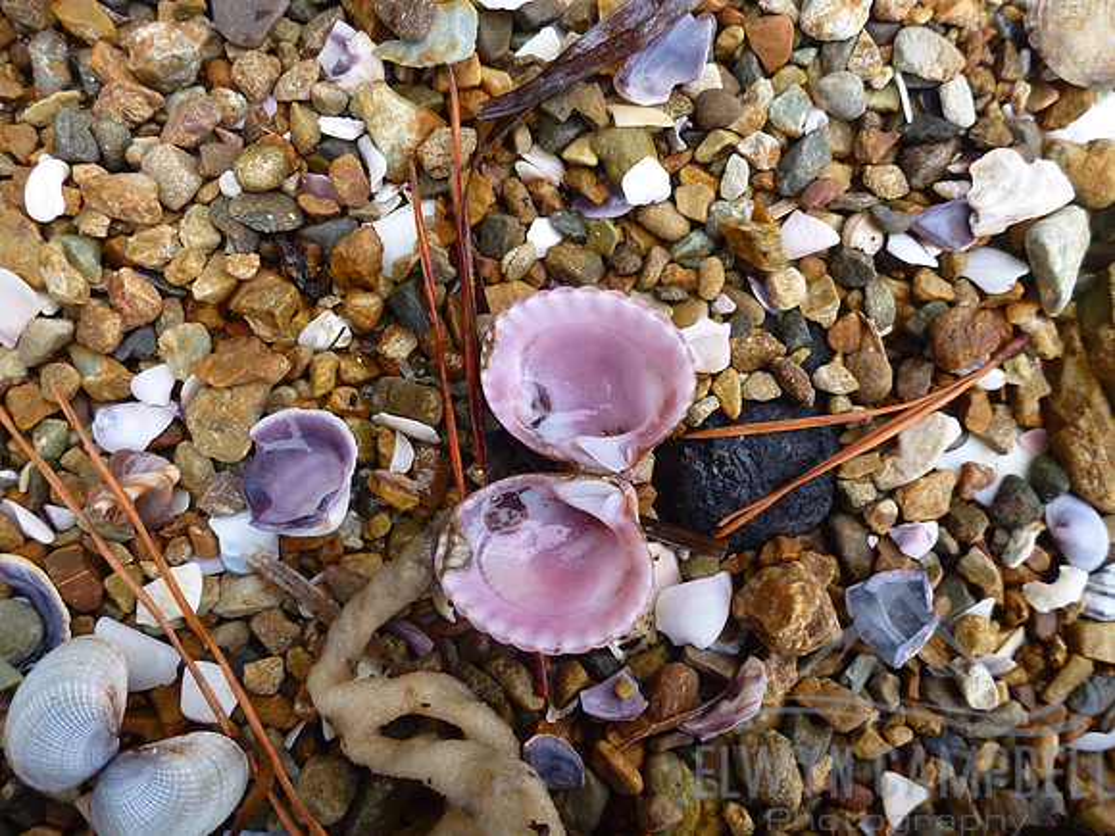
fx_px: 902
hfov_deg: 63.4
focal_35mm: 28
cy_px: 418
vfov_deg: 49.7
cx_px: 558
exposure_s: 1/250
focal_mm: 4.9
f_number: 3.3
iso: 320
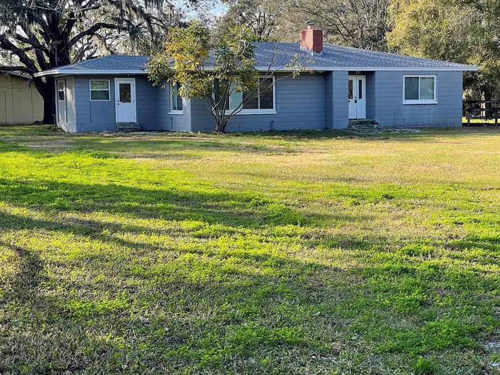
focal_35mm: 60
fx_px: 867
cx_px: 271
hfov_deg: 32.2
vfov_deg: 24.4
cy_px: 162
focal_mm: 6
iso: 25
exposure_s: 1/292
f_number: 2
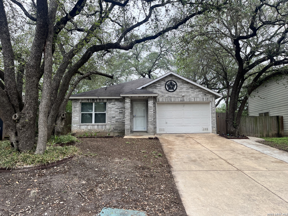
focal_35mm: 26
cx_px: 144
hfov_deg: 67.3
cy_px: 108
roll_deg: +0.3
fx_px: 216
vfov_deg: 53.1
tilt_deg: +6.7
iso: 50
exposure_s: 1/1056
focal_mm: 5.1
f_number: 1.6
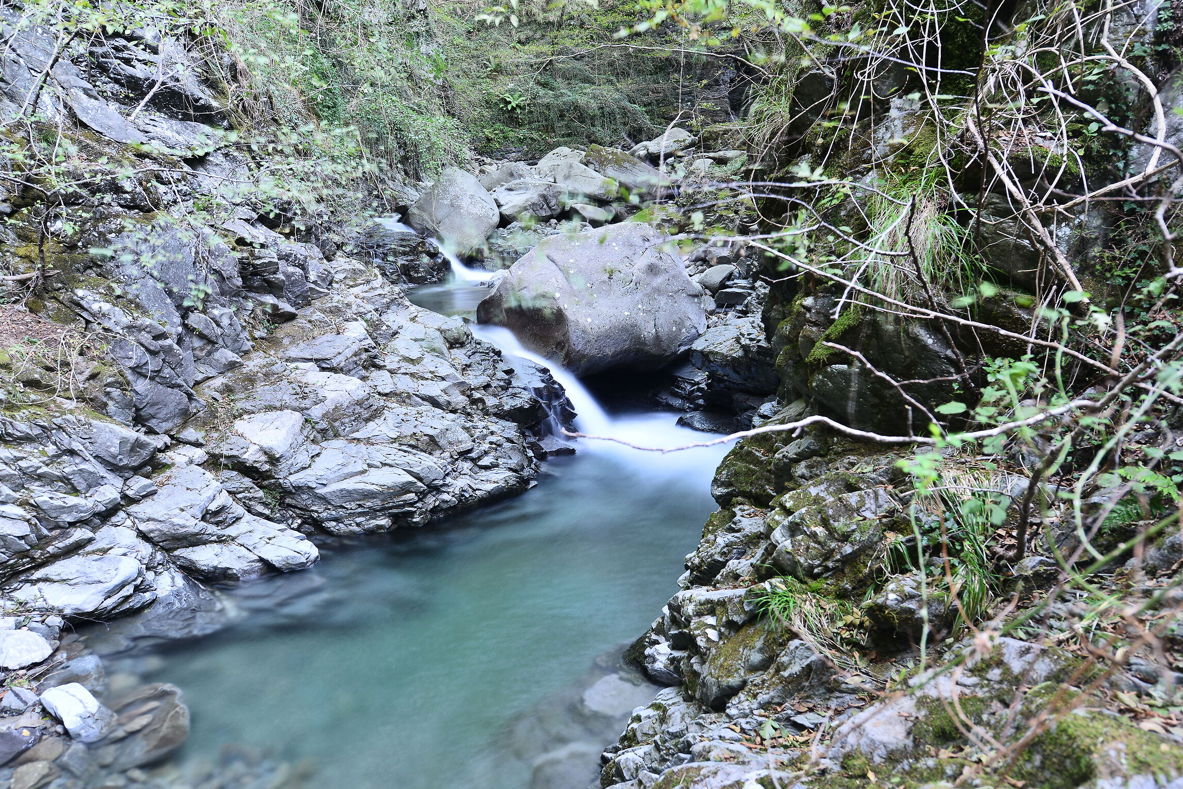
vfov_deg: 51.3
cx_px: 568
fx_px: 822
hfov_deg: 71.5
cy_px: 411
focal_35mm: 25
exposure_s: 8
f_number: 4.5
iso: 100
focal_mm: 24
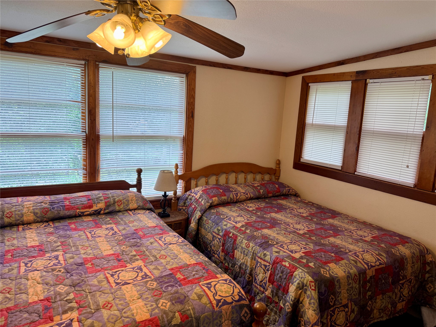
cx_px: 218
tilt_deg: -9.6
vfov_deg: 56.8
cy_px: 164
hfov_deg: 71.6
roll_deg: -3.4
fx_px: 302
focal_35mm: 24
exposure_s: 1/120
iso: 80
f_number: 1.78
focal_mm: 6.76
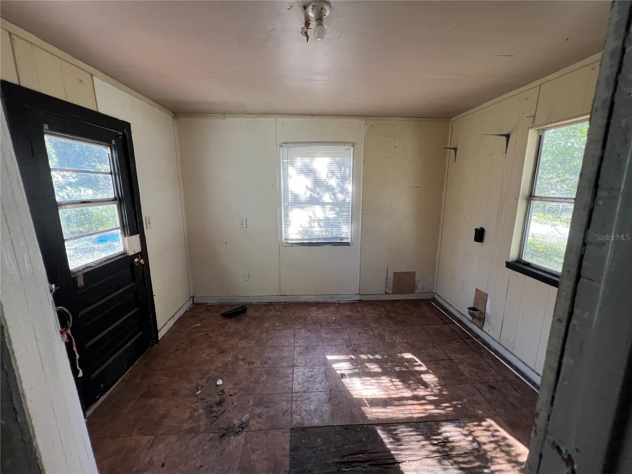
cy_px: 237
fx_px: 237
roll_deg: +0.3
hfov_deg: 106.2
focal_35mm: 13
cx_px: 316
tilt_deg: -11.7
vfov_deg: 89.9
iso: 125
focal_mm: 1.57
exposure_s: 1/99
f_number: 1.8
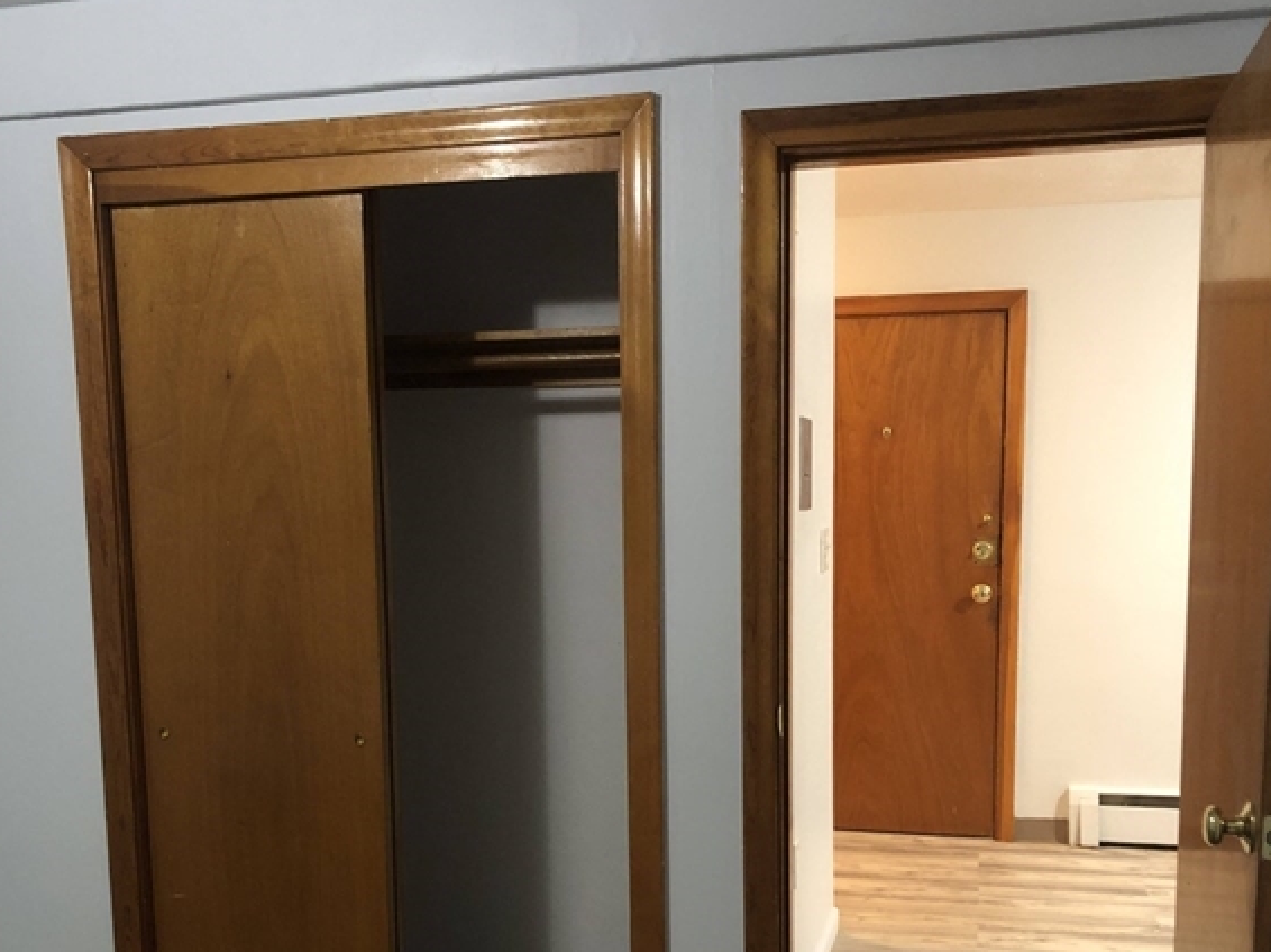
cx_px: 640
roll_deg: +1.2
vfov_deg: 37.1
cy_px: 674
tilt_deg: -7.0
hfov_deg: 49.0
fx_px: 1395
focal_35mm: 38
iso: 100
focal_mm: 3.99
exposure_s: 1/11
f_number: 1.8
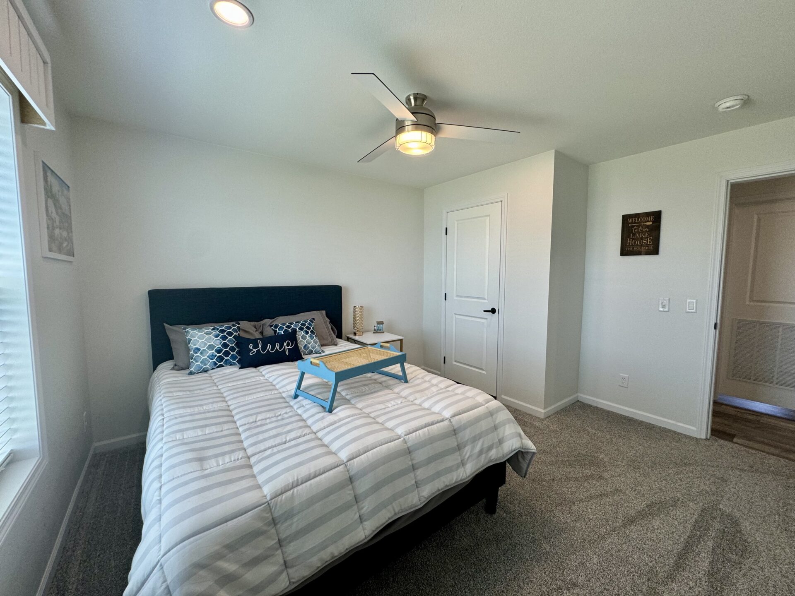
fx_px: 322
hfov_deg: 102.1
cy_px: 298
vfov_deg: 85.7
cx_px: 398
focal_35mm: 14
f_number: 2.2
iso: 100
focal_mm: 2.22
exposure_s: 1/120
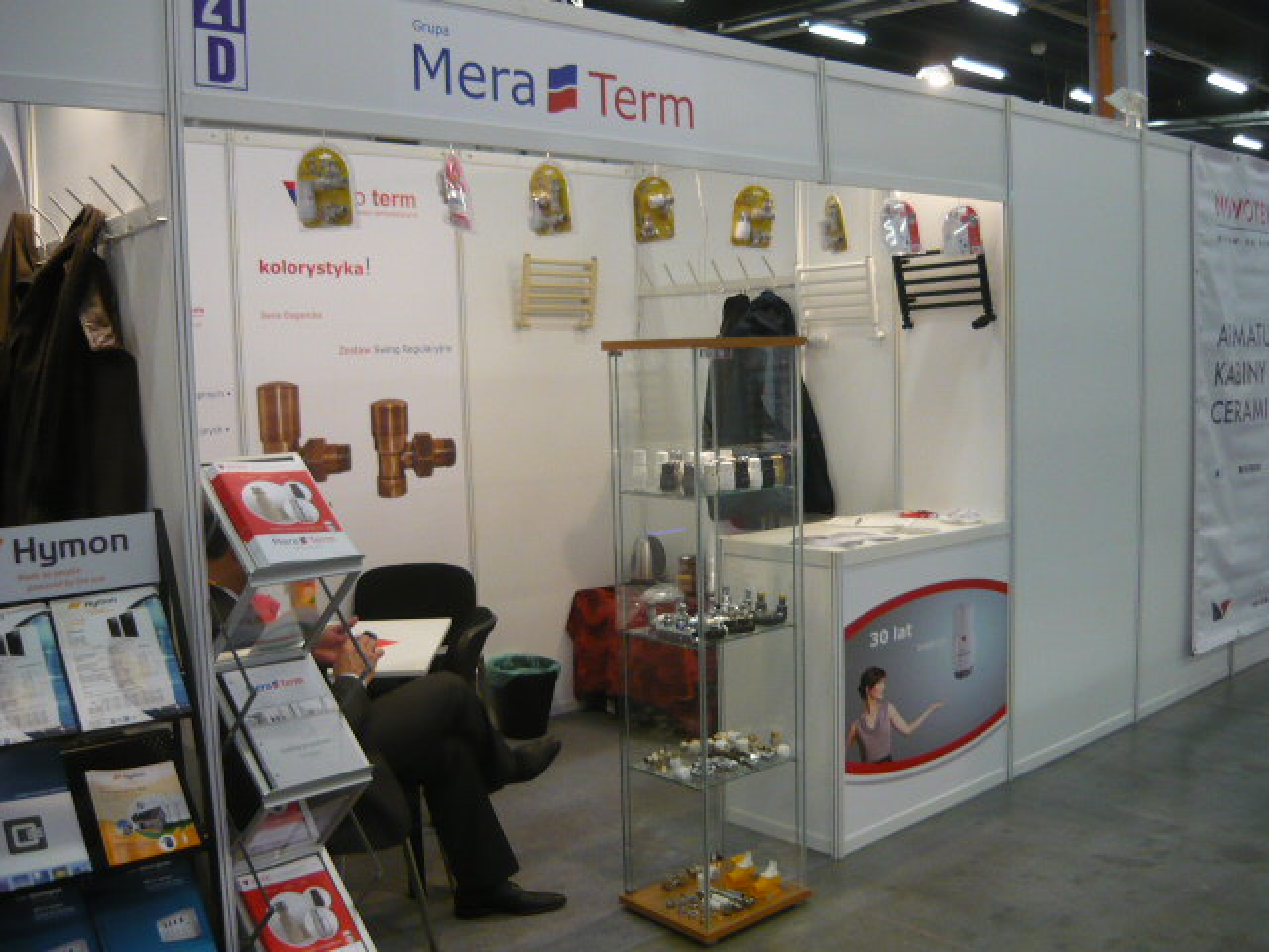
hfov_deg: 55.4
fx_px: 1210
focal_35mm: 33
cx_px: 634
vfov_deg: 42.9
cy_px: 476
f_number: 2.8
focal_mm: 5.5
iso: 250
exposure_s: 1/30
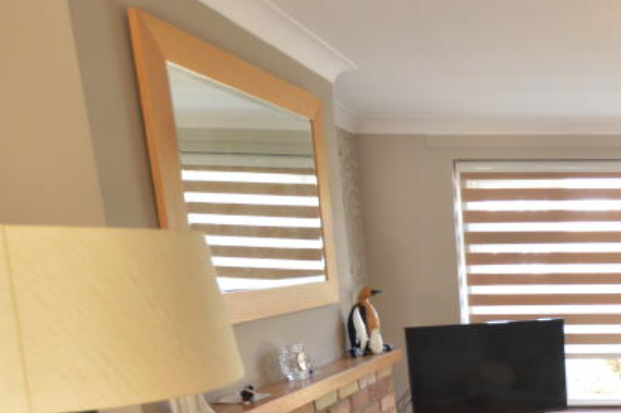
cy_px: 448
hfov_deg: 43.8
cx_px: 630
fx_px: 638
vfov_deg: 31.9
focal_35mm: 37
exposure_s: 1/60
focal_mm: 10
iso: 800
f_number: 4
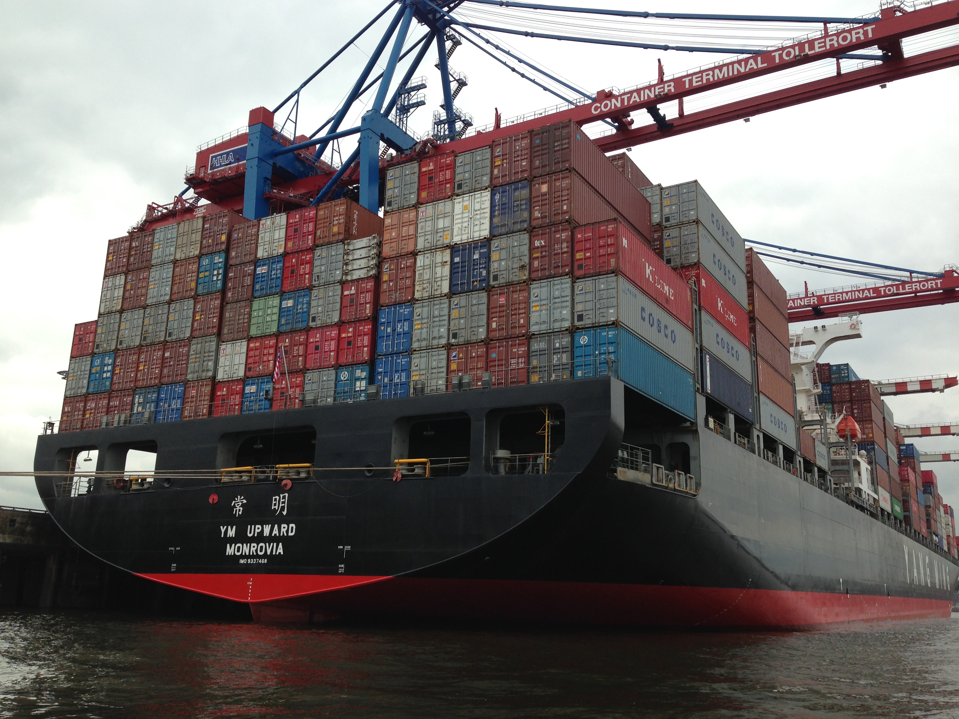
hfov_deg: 55.4
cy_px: 360
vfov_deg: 42.9
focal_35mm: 33
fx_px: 914
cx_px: 480
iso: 50
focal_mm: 4.13
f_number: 2.4
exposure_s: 1/1153
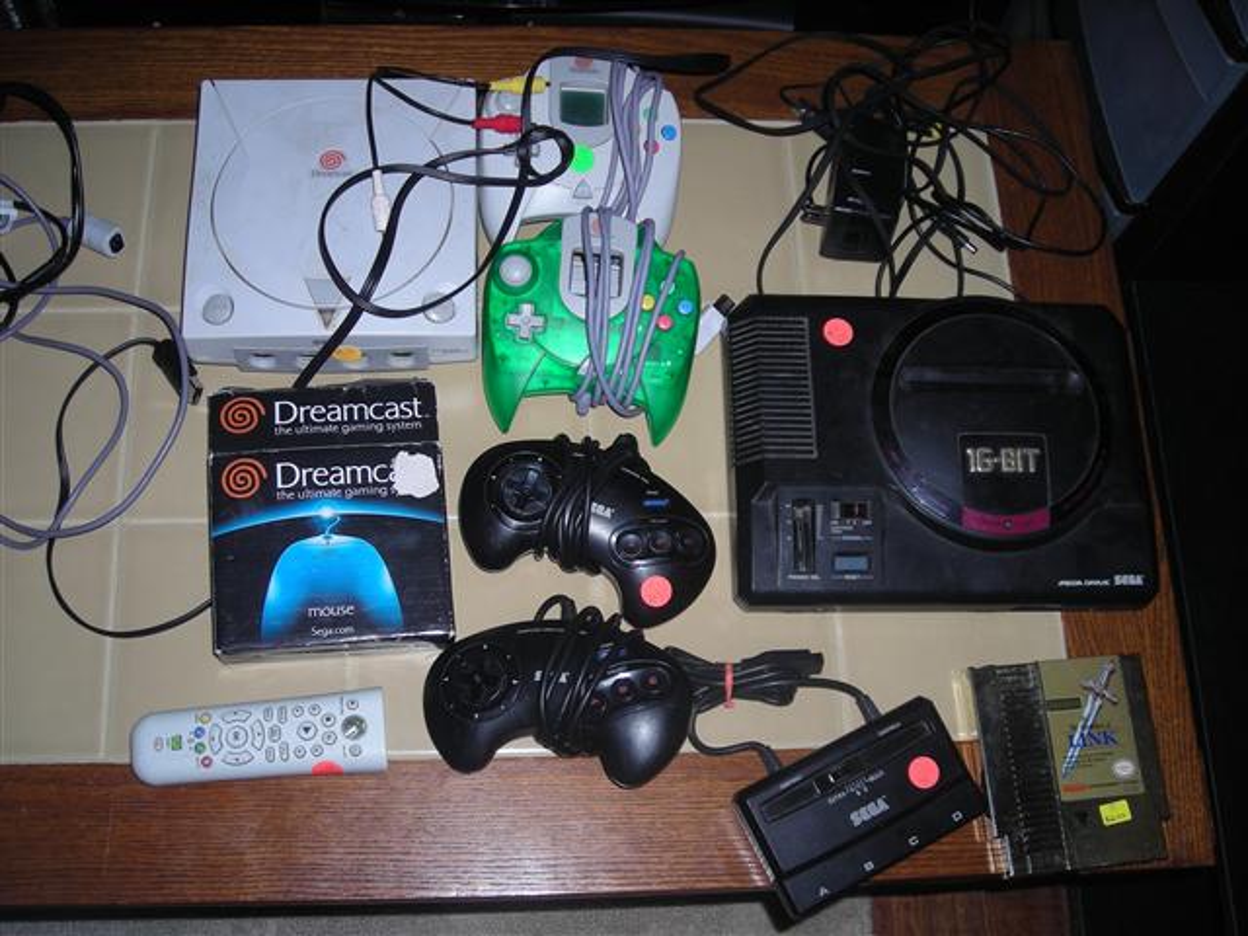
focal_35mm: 38
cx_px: 624
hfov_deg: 49.0
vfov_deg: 37.7
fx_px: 1370
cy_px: 468
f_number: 3.2
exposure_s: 1/60
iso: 50
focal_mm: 6.3
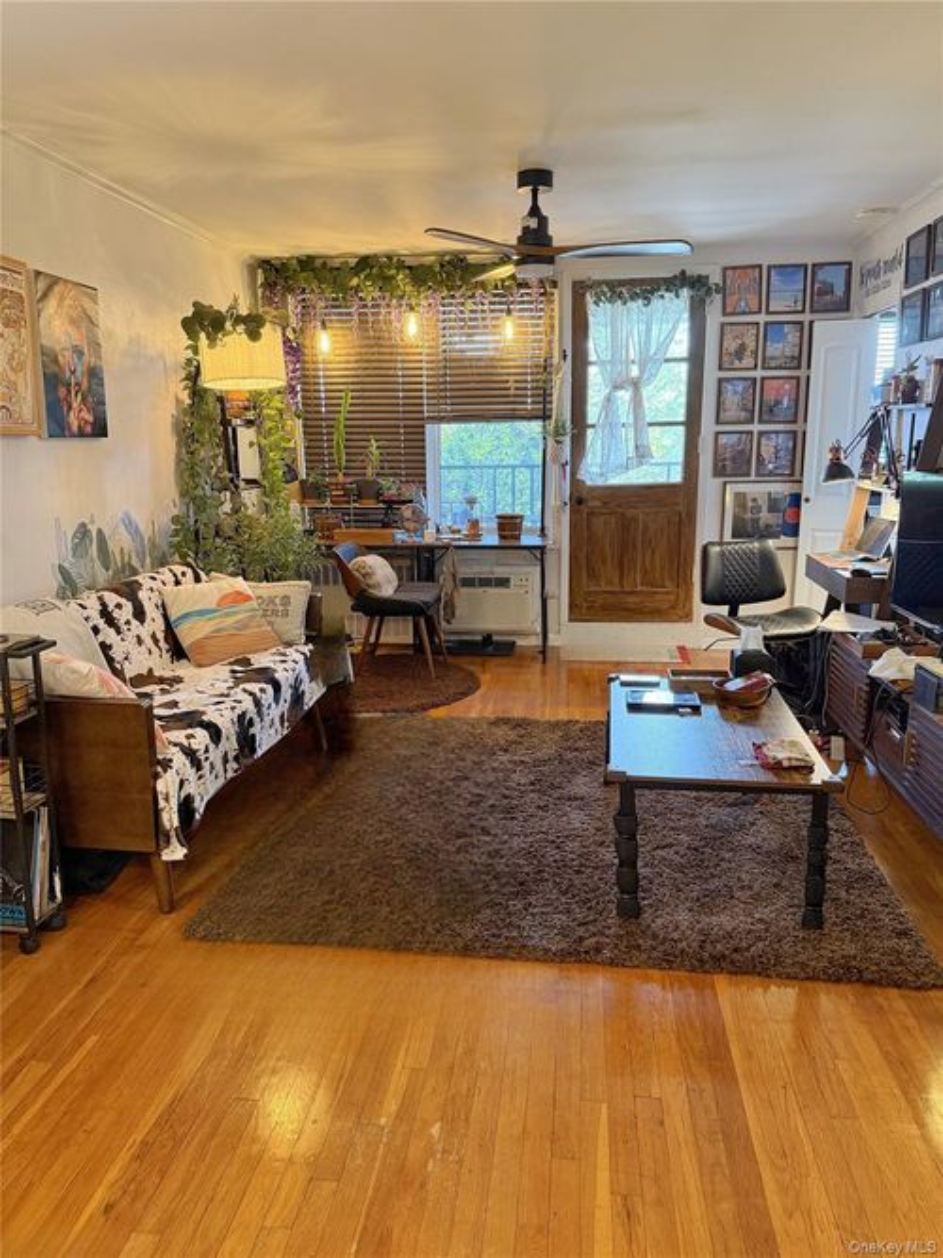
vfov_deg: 71.6
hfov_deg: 56.8
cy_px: 629
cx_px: 472
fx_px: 872
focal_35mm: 24
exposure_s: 1/60
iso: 320
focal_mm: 6.76
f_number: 1.78
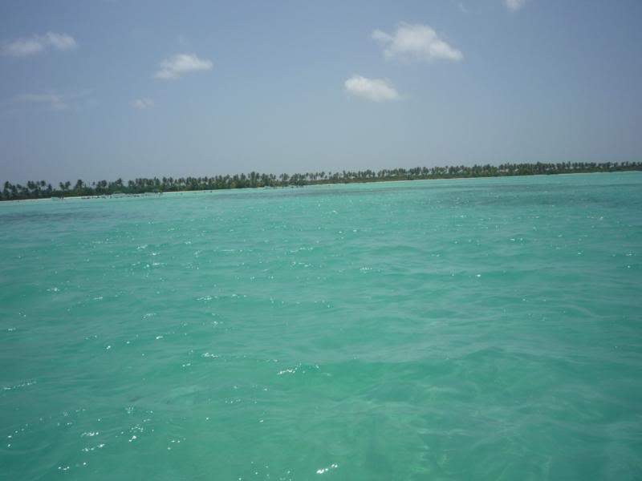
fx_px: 593
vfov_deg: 44.2
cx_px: 321
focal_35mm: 32
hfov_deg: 56.8
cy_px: 240
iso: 100
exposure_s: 1/800
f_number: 6.3
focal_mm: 5.2
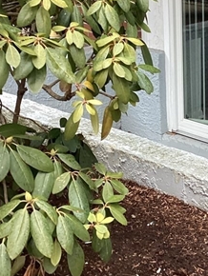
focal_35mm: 82
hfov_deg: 17.7
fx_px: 656
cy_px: 108
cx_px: 193
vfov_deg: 23.8
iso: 100
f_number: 2.4
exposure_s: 1/60
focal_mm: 3.3
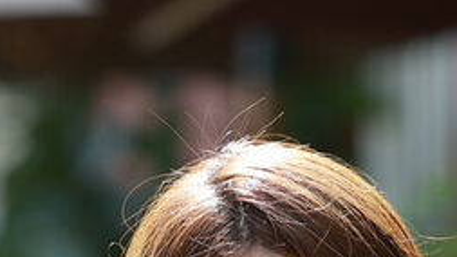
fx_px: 5692
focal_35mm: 470
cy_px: 559
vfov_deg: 2.6
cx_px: 20
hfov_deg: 4.6
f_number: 2.8
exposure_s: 1/320
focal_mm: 108
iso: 100
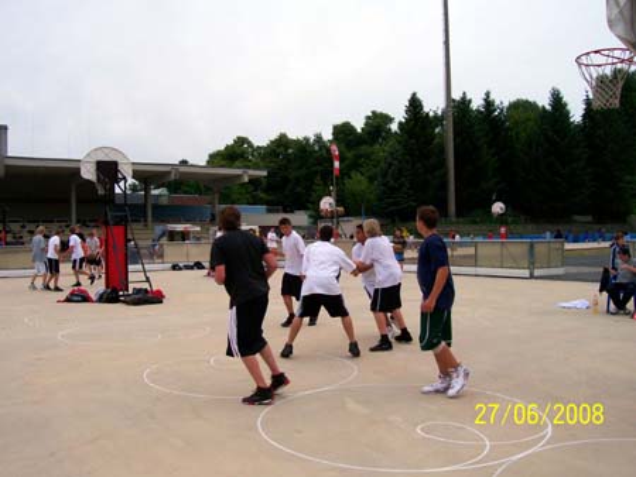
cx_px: 318
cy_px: 238
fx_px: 625
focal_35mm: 34
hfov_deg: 53.9
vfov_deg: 41.8
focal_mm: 5.6
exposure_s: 1/370
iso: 80
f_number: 5.1
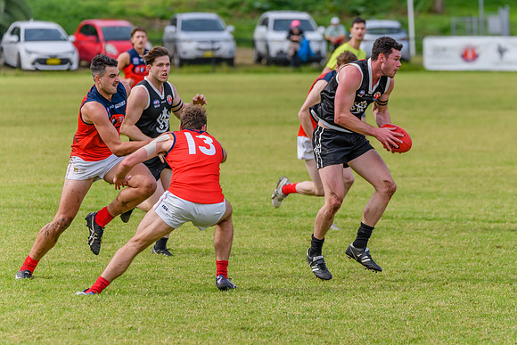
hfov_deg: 5.9
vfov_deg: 4.0
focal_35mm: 346
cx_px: 307
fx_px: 4974
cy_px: 181
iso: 800
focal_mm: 280
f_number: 5.6
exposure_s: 1/2000
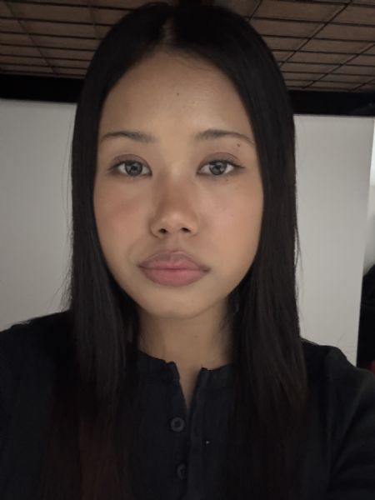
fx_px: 433
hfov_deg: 46.8
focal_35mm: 30
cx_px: 188
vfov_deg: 60.0
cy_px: 250
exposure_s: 1/15
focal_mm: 2.69
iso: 640
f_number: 1.9
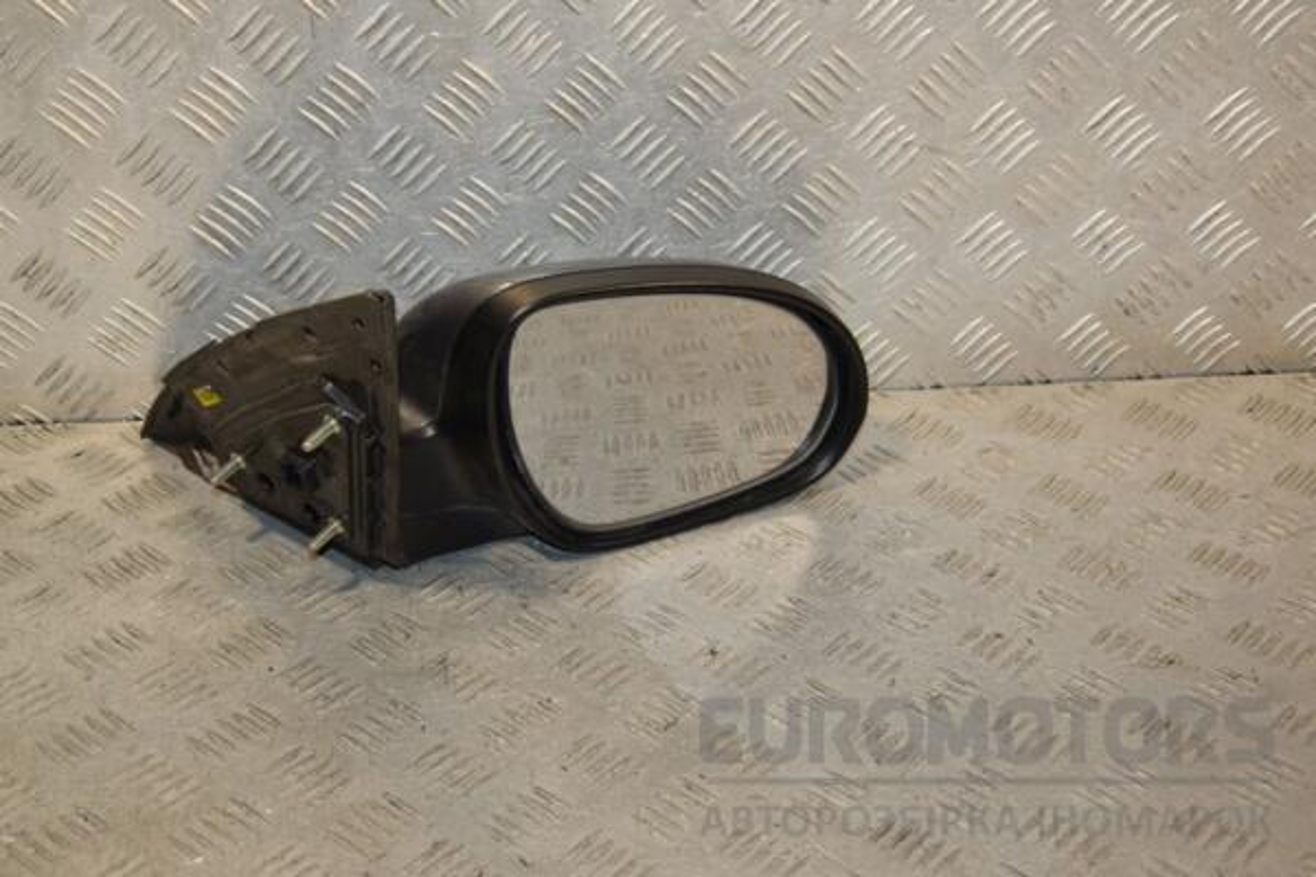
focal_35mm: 57
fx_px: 2084
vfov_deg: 23.8
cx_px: 658
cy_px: 438
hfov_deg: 35.1
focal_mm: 38
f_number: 5.6
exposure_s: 1/200
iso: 800
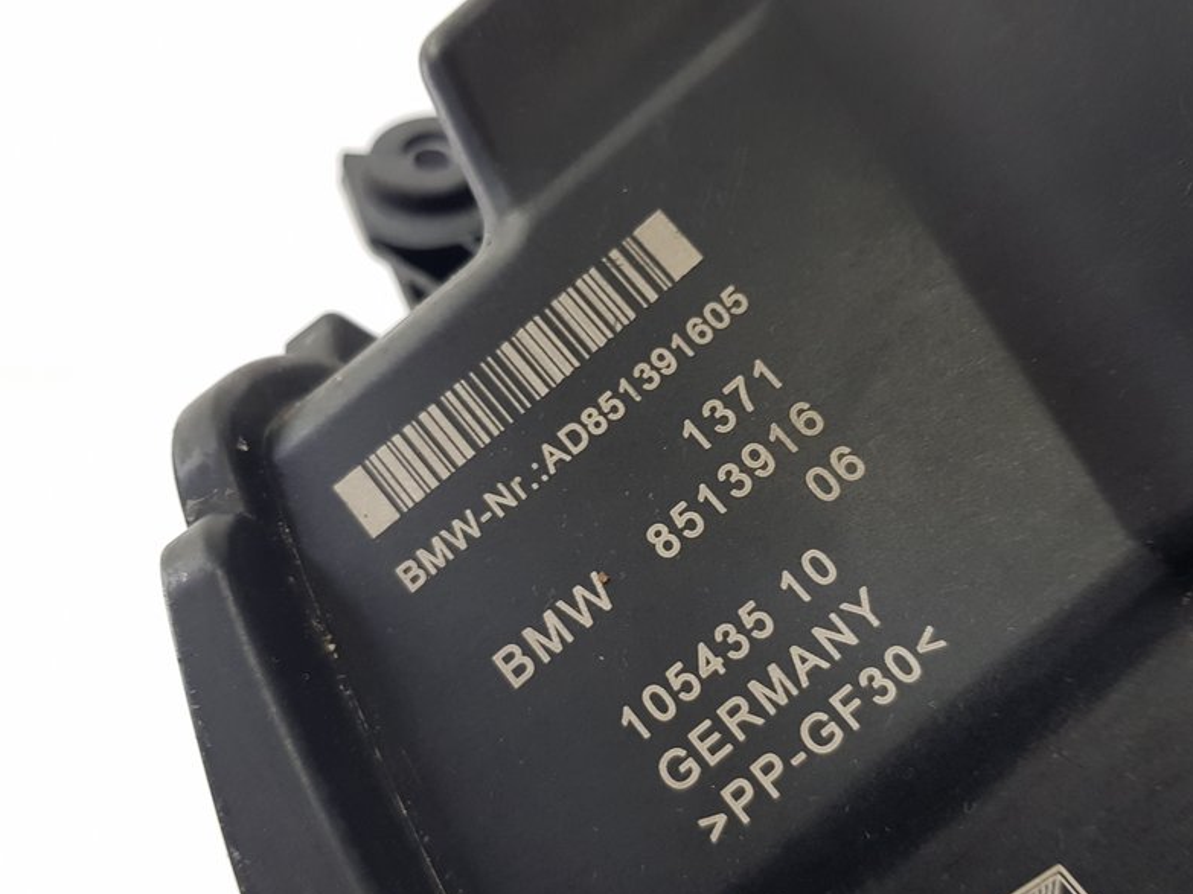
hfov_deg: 53.8
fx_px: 1172
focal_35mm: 34
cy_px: 548
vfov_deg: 41.5
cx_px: 666
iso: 160
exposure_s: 1/100
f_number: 1.7
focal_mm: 4.2
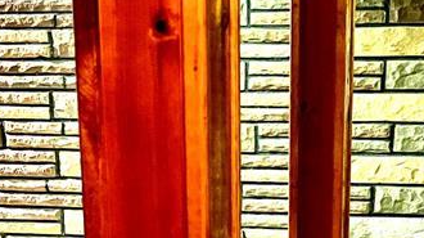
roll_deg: +0.0
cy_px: 313
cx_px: 230
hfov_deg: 24.2
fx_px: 989
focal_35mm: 88
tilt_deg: -14.6
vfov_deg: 13.2
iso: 500
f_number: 1.5
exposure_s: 1/40
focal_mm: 5.7
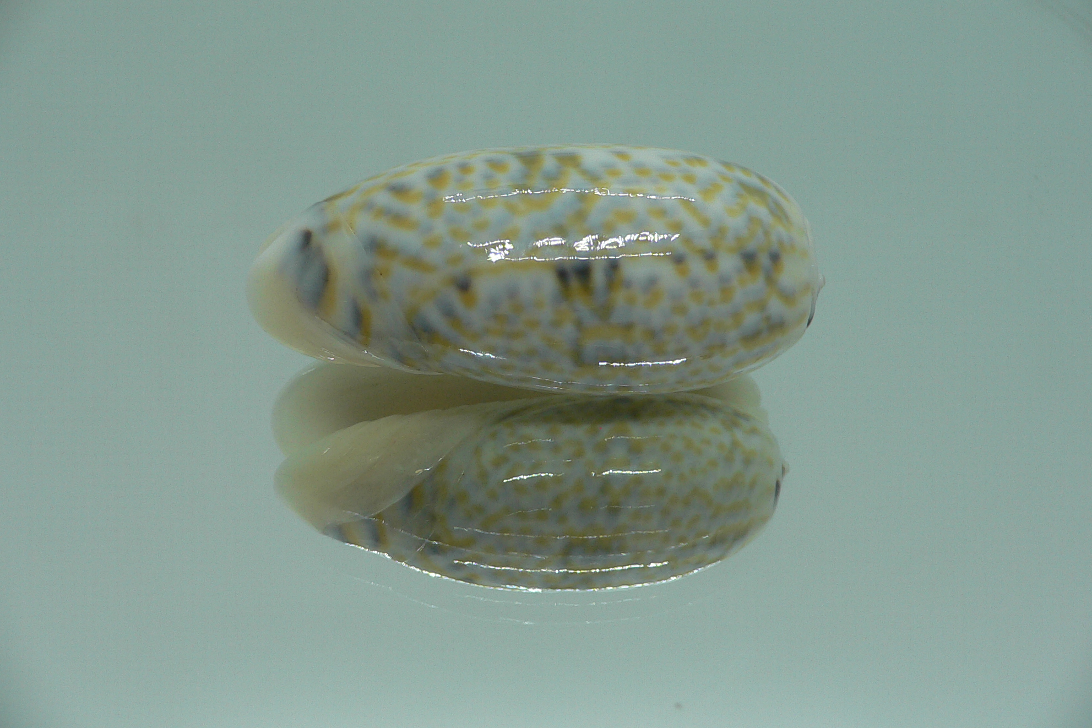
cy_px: 346
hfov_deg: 51.9
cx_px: 539
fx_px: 1122
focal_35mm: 37
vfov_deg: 35.9
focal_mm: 4.6
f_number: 2.8
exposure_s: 1/60
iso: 80
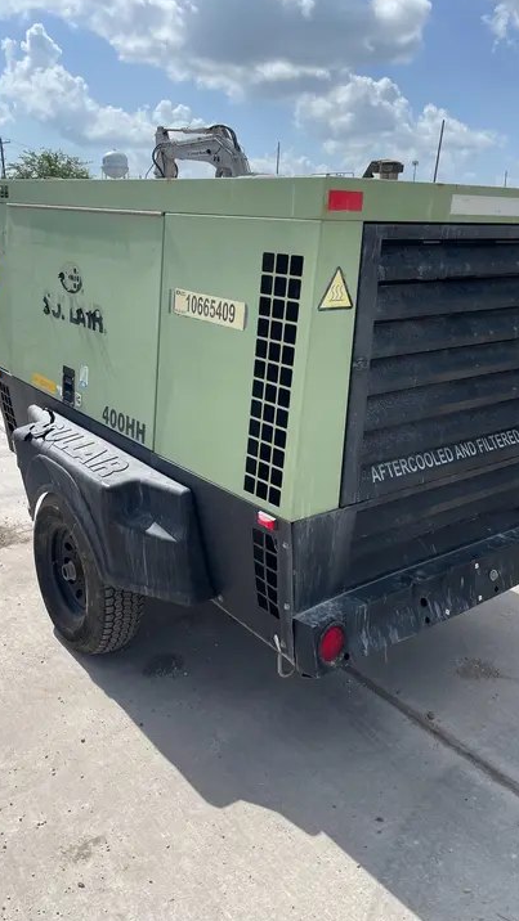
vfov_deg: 66.1
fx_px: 709
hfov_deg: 40.2
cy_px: 460
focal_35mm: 29
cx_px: 258
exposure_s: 1/4000
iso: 32
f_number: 1.6
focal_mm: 4.2
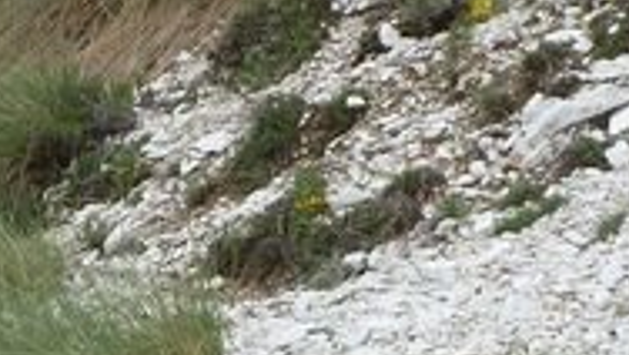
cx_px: -187
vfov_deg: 5.9
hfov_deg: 10.3
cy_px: -178
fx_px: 3404
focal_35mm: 204
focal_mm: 7.3
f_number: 4
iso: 80
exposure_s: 1/400
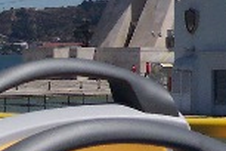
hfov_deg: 4.9
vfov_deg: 3.3
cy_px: -224
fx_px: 2599
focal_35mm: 414
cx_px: 414
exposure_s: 1/1000
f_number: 6.7
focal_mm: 16
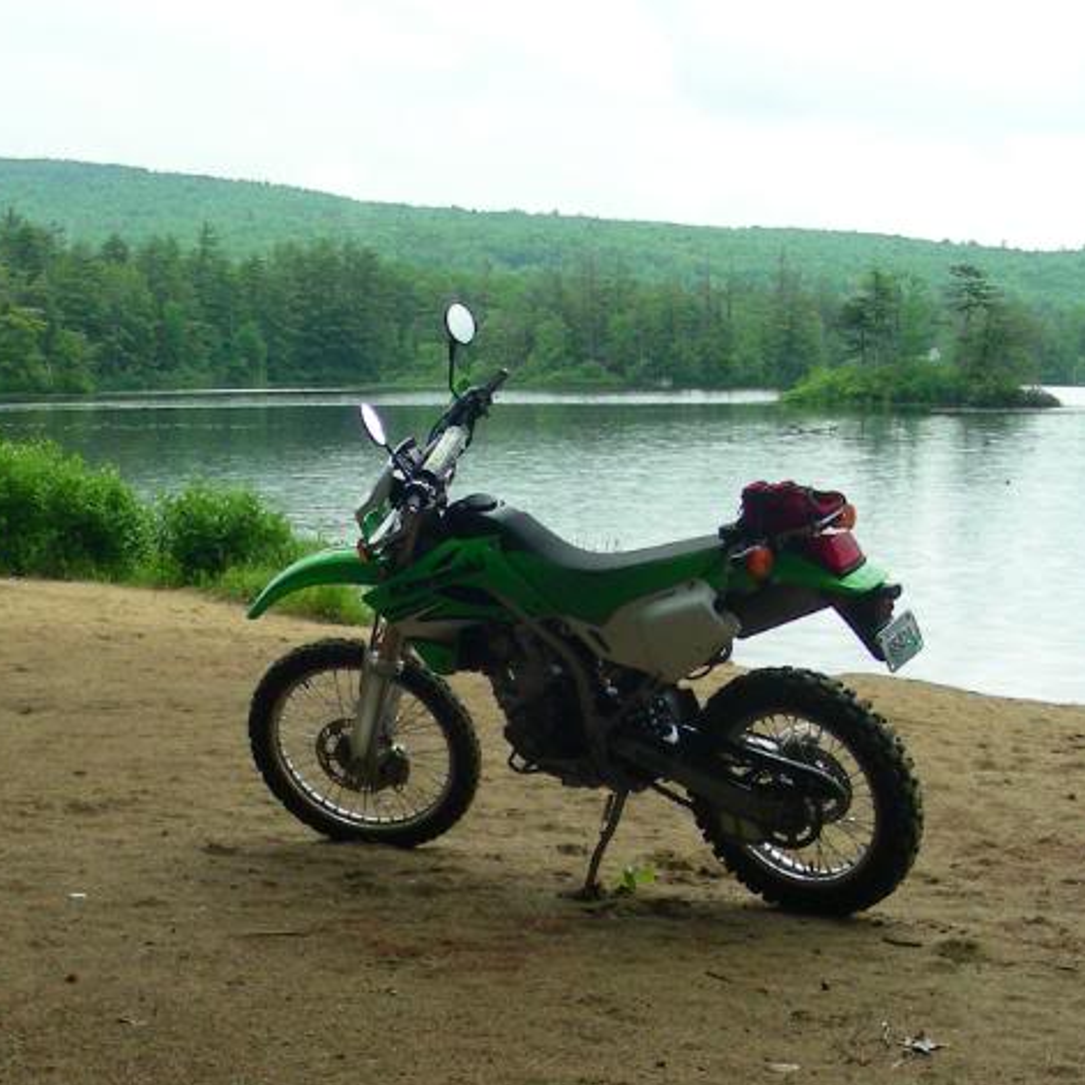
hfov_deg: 23.6
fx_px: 2589
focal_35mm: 73
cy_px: 882
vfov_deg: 23.3
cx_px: 415
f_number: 4
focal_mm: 6.3
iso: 50
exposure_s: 1/140
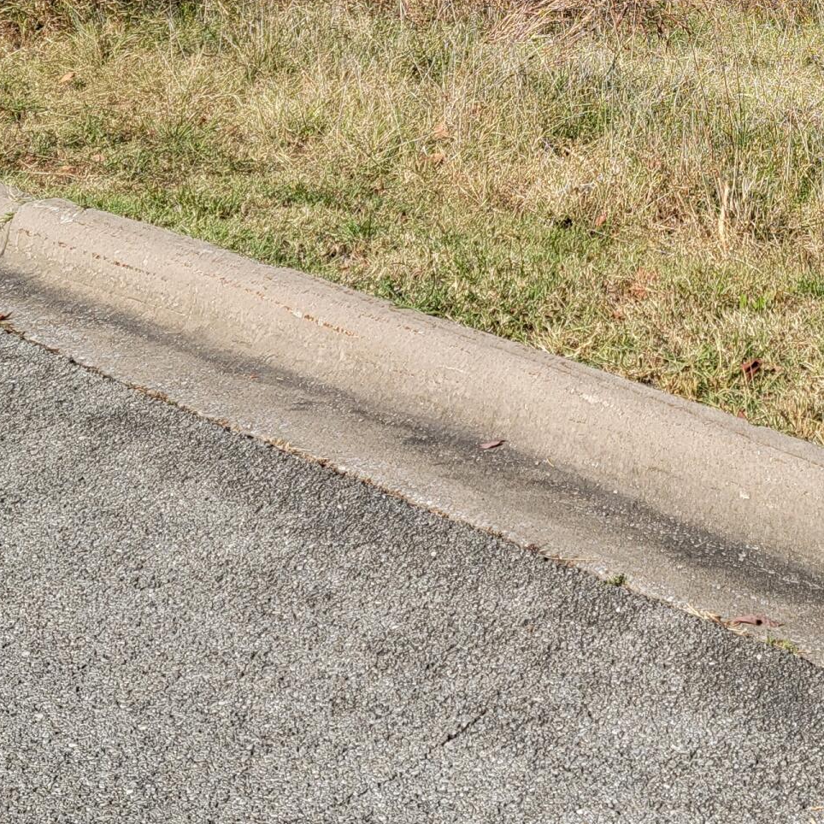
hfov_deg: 25.2
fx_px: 1777
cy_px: -112
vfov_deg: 24.2
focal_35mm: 66
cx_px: 753
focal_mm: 6.7
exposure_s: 1/1105
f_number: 1.8
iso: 16
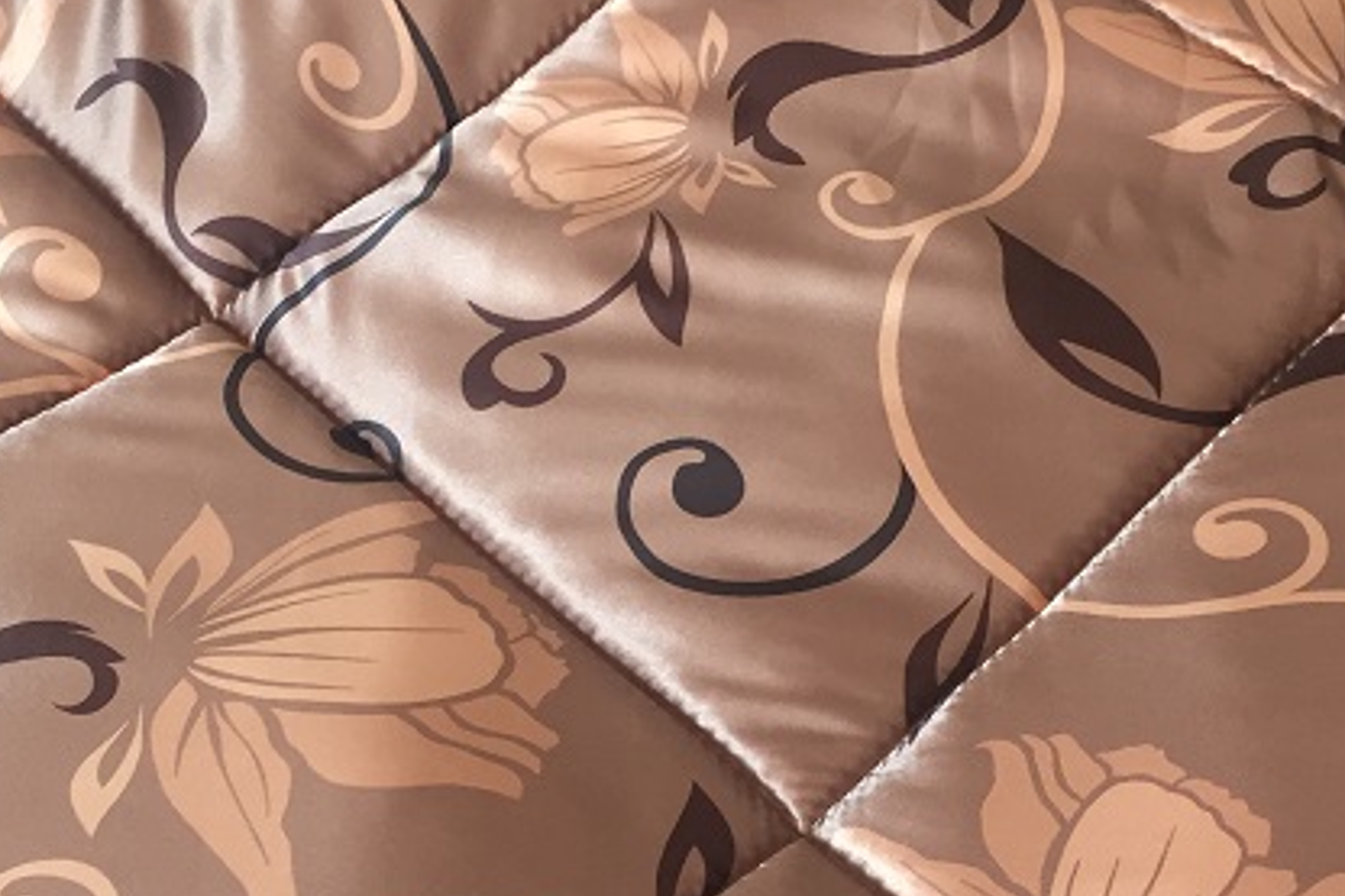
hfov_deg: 34.5
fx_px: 2166
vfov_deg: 23.1
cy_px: 702
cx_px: 679
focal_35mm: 58
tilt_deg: -45.7
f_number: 2.2
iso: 80
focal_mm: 4.15
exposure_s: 1/33
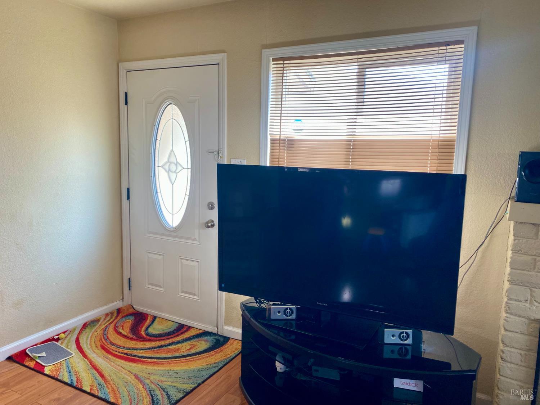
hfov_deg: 67.3
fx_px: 406
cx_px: 270
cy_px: 202
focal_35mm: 26
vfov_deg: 53.1
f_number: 1.8
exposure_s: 1/120
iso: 125
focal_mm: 4.25
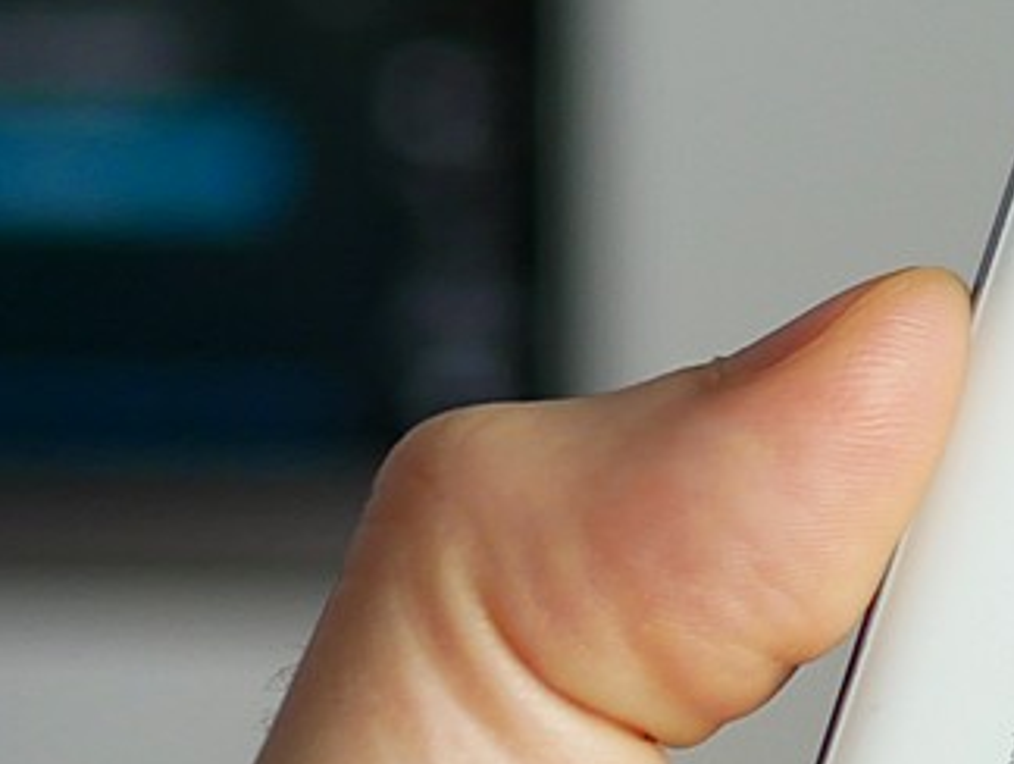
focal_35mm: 296
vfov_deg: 5.0
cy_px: 548
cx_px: 1546
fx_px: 8684
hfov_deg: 6.6
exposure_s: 1/125
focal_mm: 25
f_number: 1.8
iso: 200
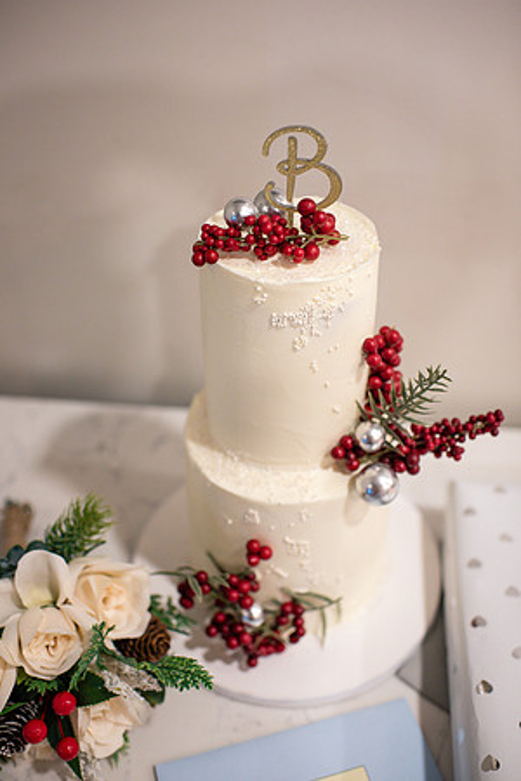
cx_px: 260
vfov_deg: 54.4
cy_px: 390
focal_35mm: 35
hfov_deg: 37.9
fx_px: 760
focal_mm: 35
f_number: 2.5
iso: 2000
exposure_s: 1/100
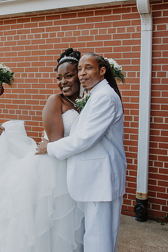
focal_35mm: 47
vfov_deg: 42.1
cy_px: 112
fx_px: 327
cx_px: 43
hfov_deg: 28.4
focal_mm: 28
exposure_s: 1/200
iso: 400
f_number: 7.1
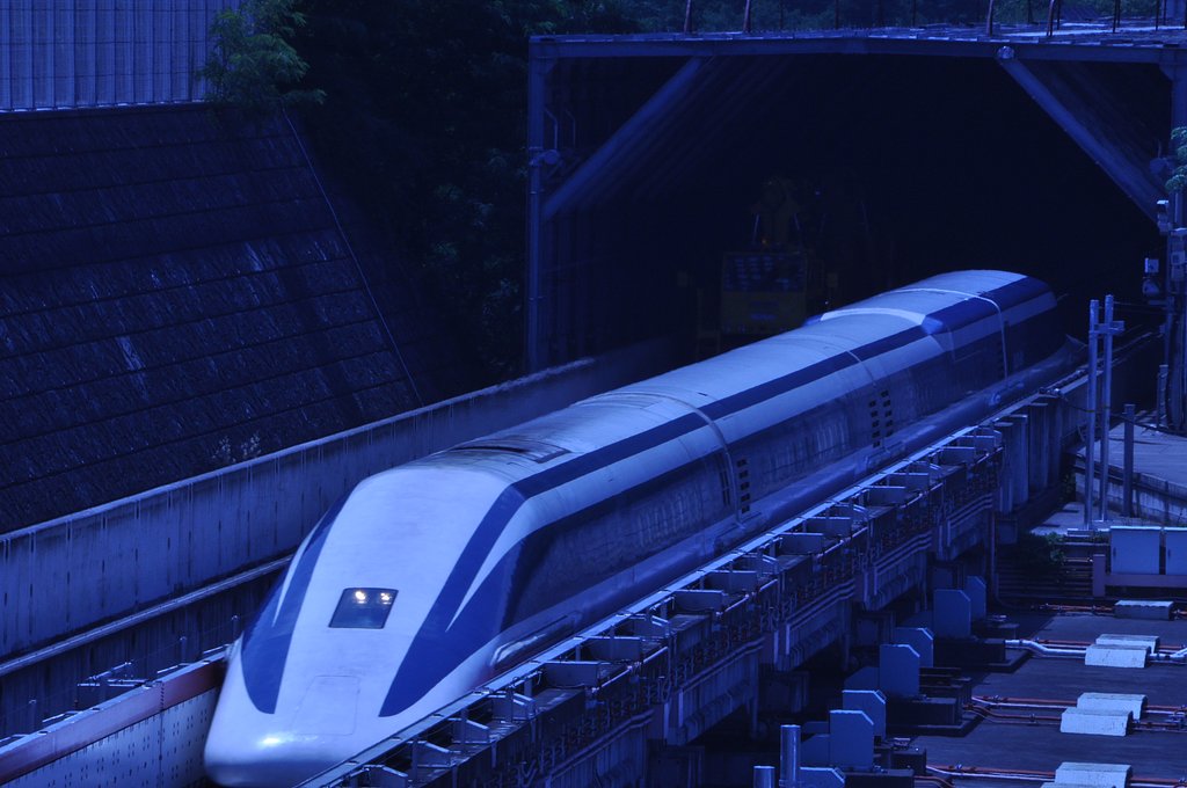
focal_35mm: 300
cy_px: 394
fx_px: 9879
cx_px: 594
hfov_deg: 6.9
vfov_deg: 4.6
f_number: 25
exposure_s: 1/250
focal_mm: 200
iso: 400
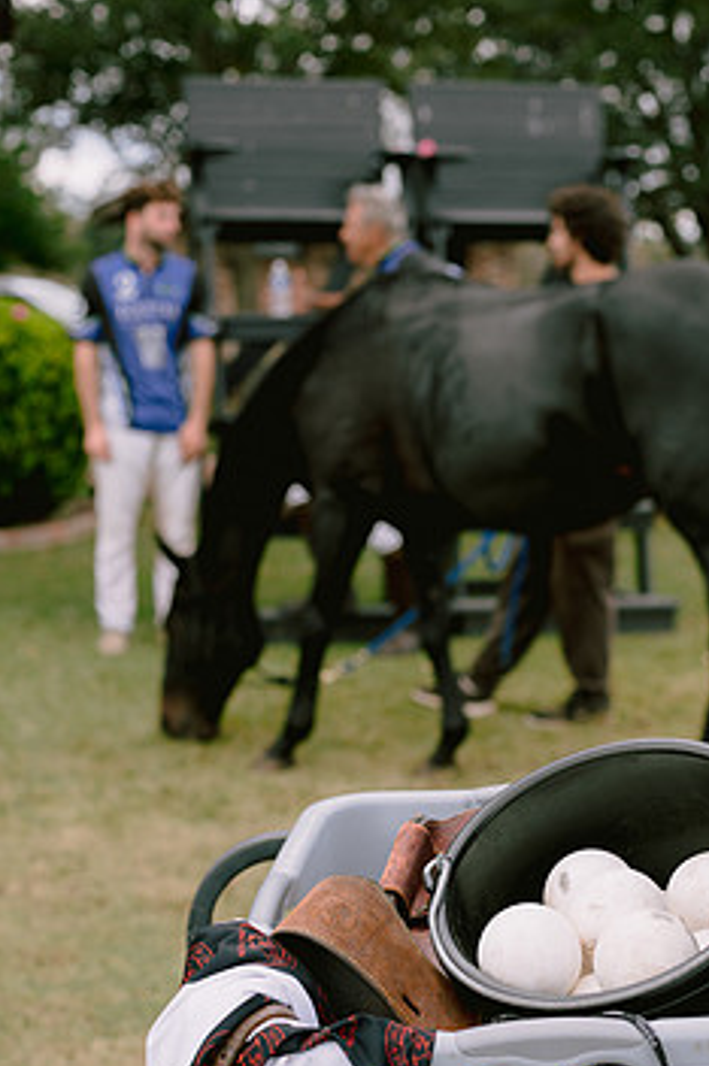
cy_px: 627
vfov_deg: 31.4
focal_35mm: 64
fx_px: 1894
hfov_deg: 21.2
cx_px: 427
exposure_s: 1/800
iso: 200
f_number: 4
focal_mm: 50
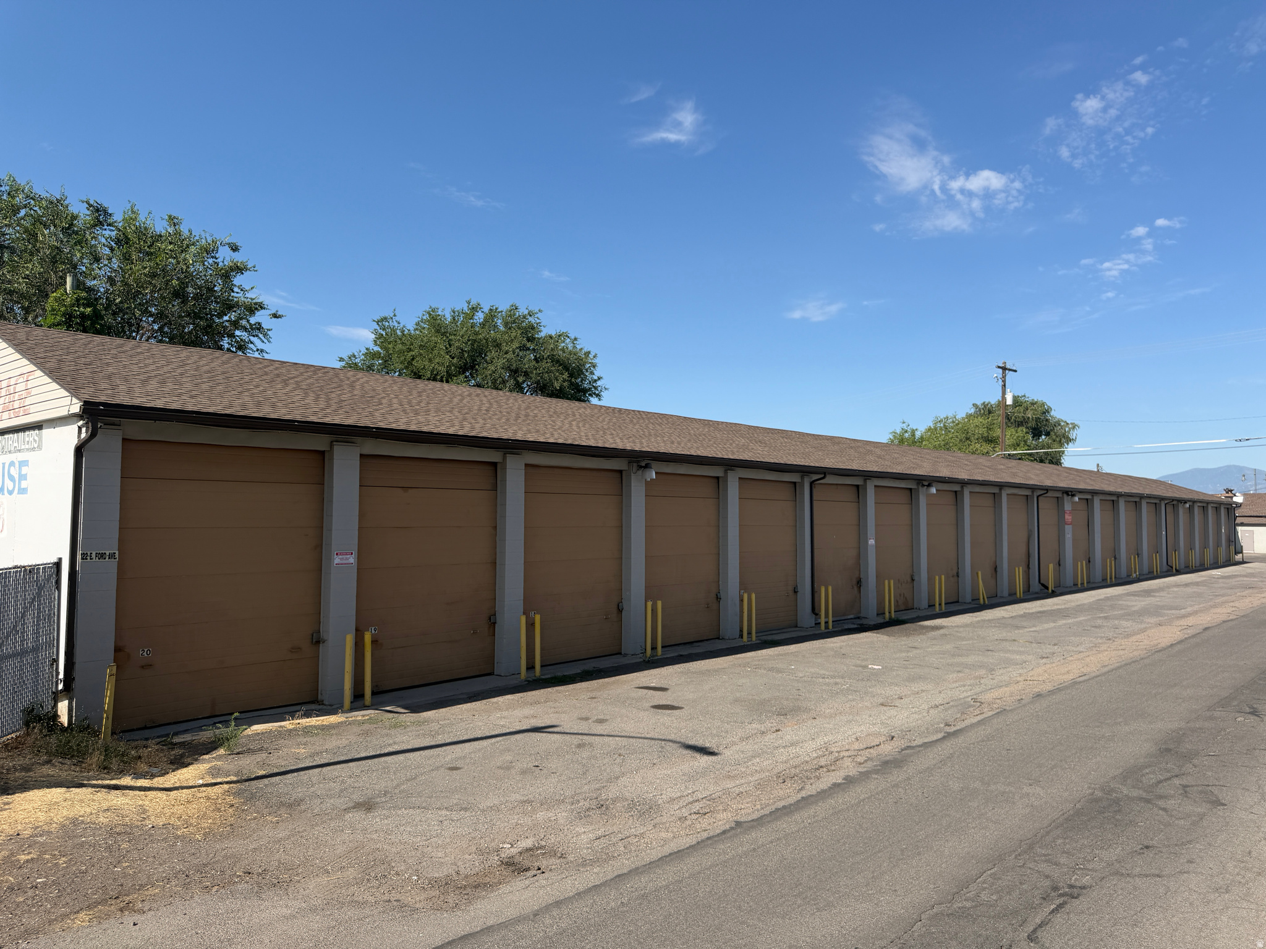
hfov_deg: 71.6
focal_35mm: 24
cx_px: 633
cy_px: 474
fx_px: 878
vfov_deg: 56.8
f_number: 1.78
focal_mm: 6.76
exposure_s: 1/4975
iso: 80
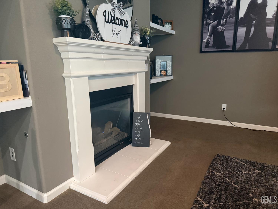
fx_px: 193
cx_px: 139
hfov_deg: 71.6
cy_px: 104
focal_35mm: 24
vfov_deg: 56.8
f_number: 1.78
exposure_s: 1/40
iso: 1000
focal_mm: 6.76
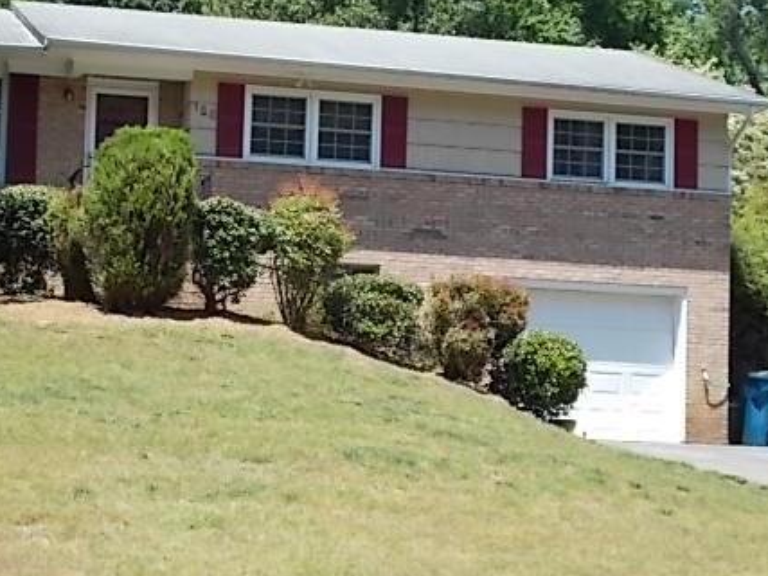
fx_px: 1930
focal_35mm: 87
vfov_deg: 17.0
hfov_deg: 22.4
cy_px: 331
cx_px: 277
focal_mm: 10.3
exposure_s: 1/200
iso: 80
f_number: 4.9
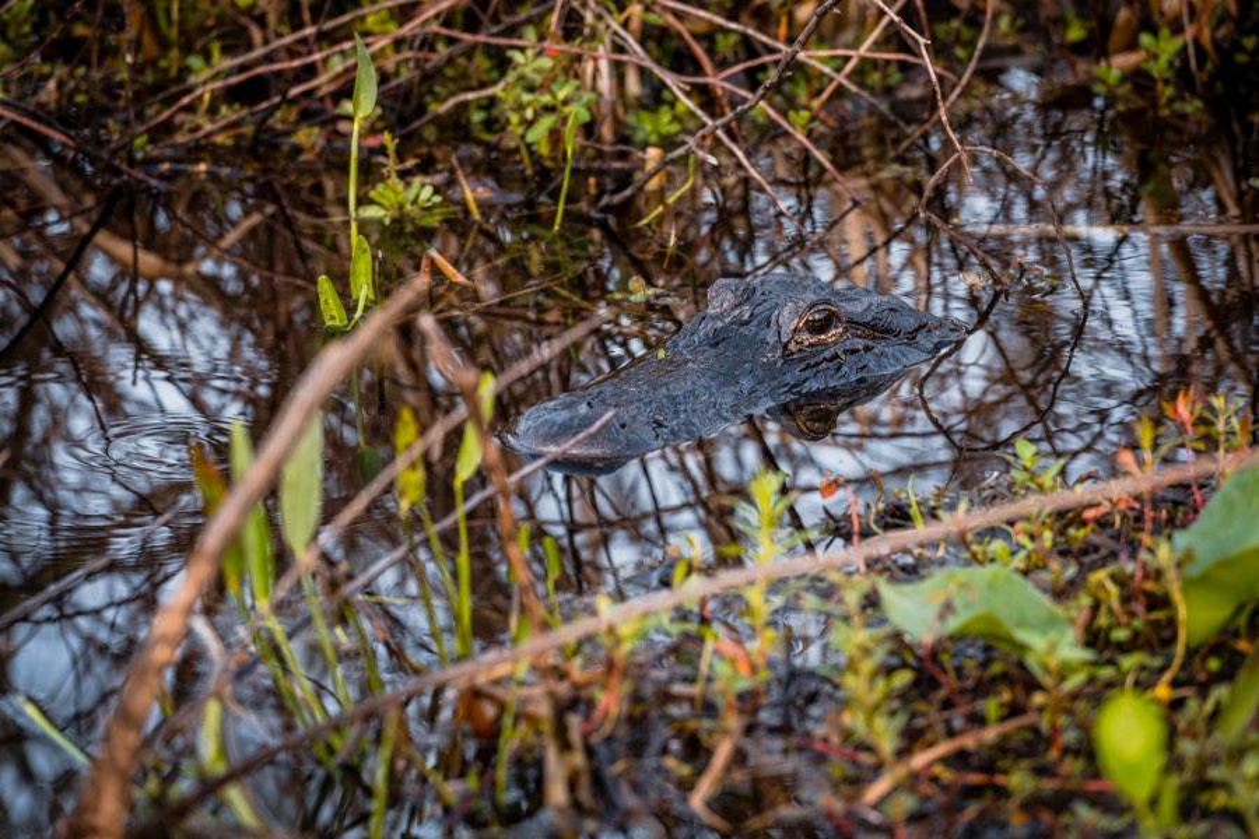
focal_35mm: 200
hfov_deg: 10.3
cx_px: 630
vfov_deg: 6.9
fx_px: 6994
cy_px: 420
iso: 800
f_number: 5
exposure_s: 1/320
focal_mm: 200
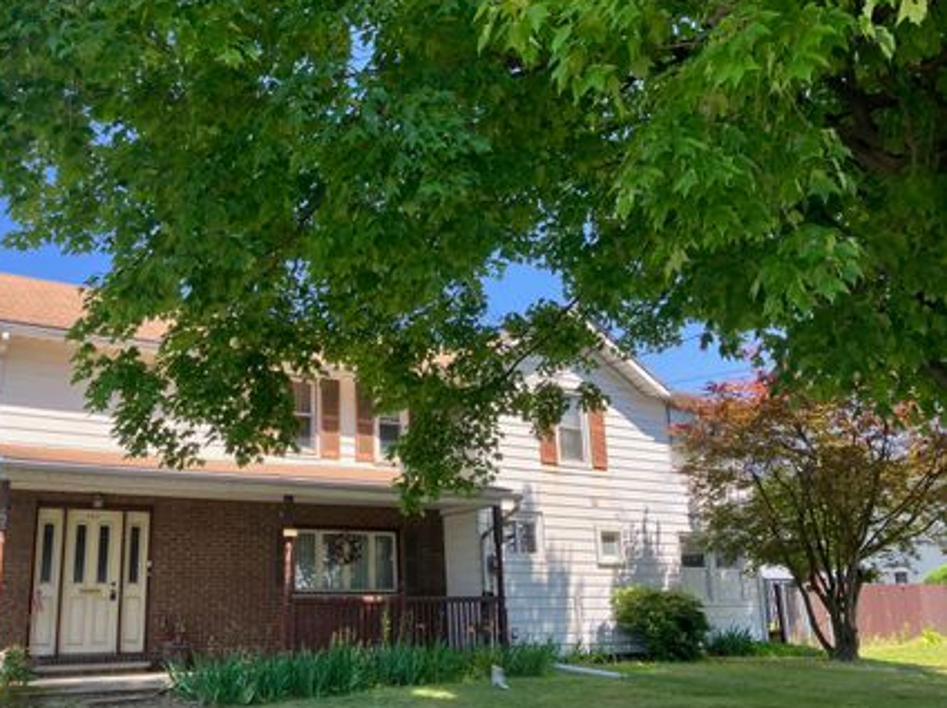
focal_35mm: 33
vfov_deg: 42.8
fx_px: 902
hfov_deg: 55.1
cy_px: 389
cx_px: 391
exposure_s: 1/506
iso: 32
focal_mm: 3.99
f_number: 1.8
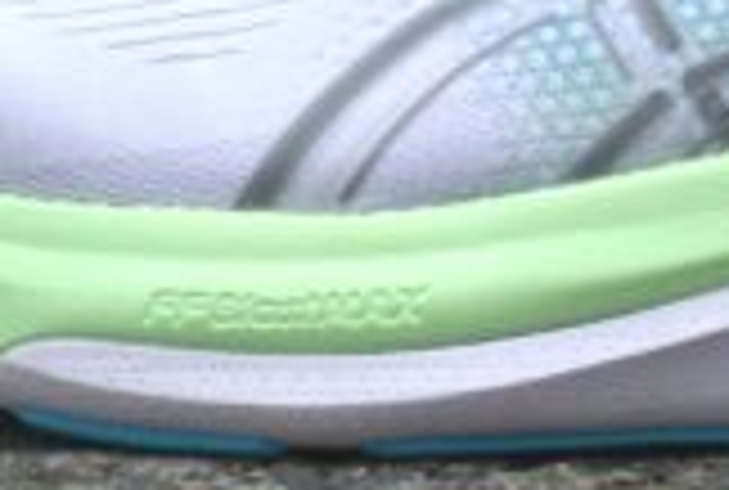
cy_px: -58
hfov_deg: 2.6
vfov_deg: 1.7
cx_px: 776
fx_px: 16164
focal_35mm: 796
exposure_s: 1/8000
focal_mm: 240
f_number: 5.6
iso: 720
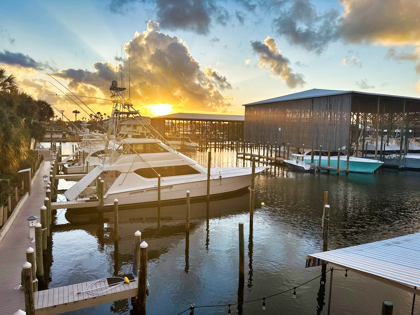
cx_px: 210
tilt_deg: -4.5
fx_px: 291
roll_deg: -2.1
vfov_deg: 56.8
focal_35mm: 24
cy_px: 158
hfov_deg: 71.6
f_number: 1.78
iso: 80
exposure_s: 1/1812
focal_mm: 6.76
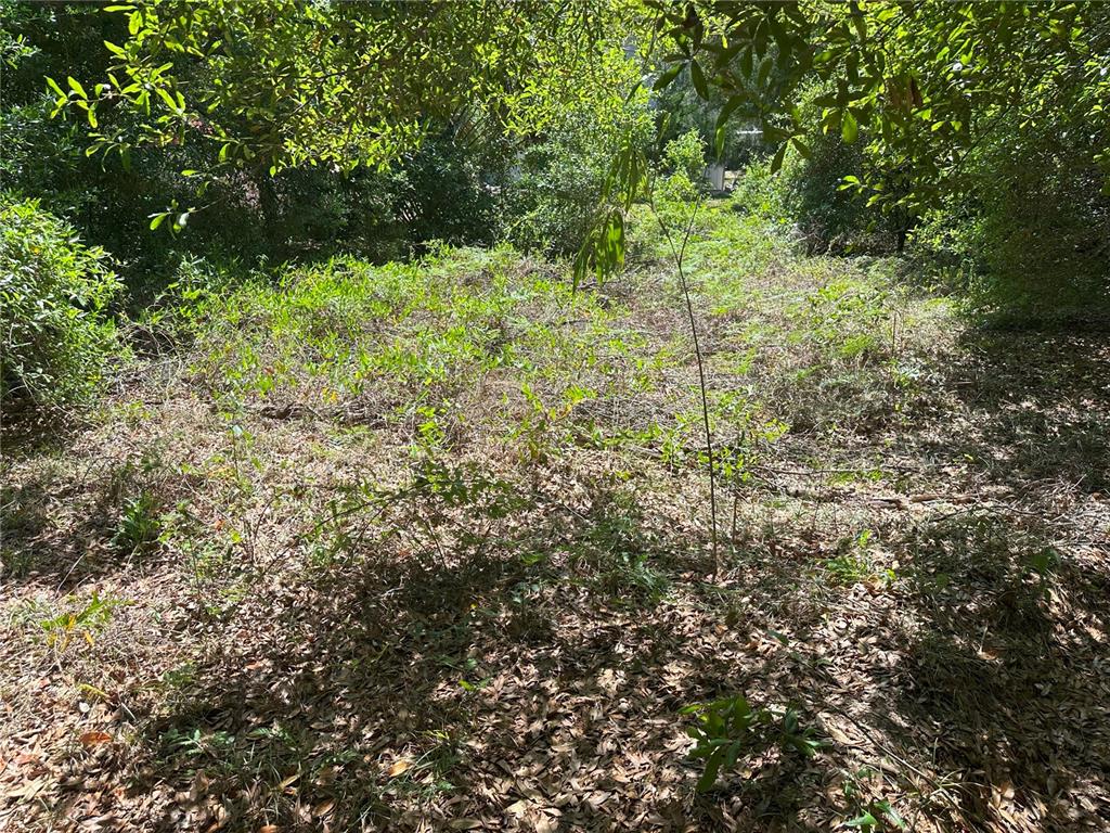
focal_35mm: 24
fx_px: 770
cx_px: 555
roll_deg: +1.2
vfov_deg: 56.8
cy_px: 416
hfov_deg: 71.6
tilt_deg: -20.2
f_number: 1.78
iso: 80
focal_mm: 6.86
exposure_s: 1/1289
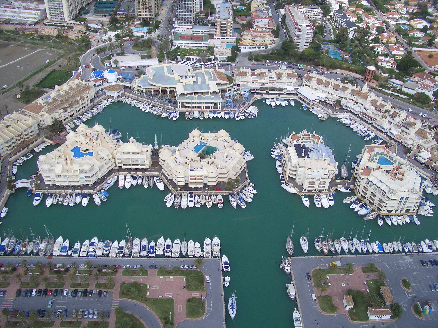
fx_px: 443
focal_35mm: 35
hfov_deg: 52.6
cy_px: 164
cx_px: 219
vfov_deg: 40.7
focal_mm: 5.8
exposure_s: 1/500
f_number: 4.3
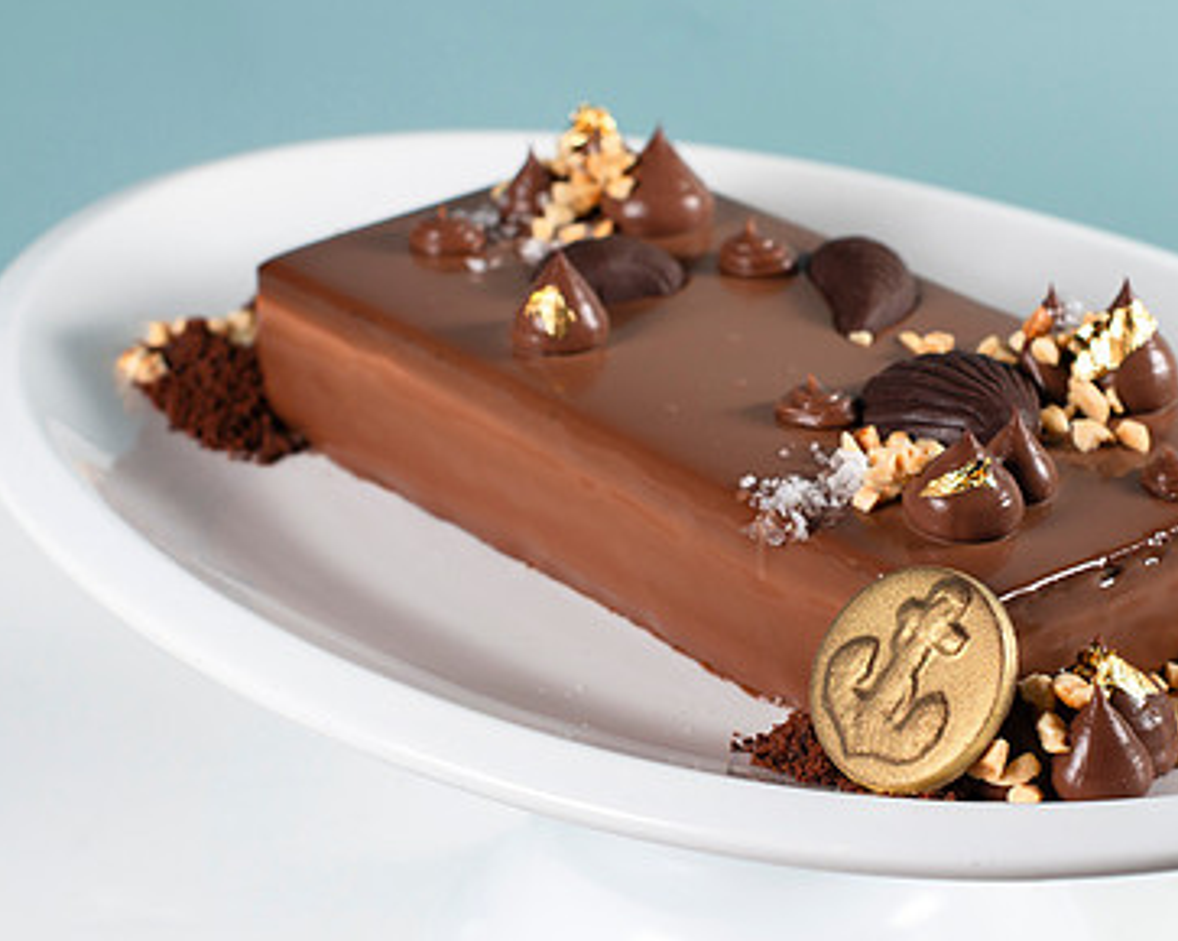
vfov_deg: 15.1
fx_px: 3554
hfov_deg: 18.7
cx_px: 844
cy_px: 549
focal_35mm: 102
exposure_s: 1/200
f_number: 5.6
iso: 200
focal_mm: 50
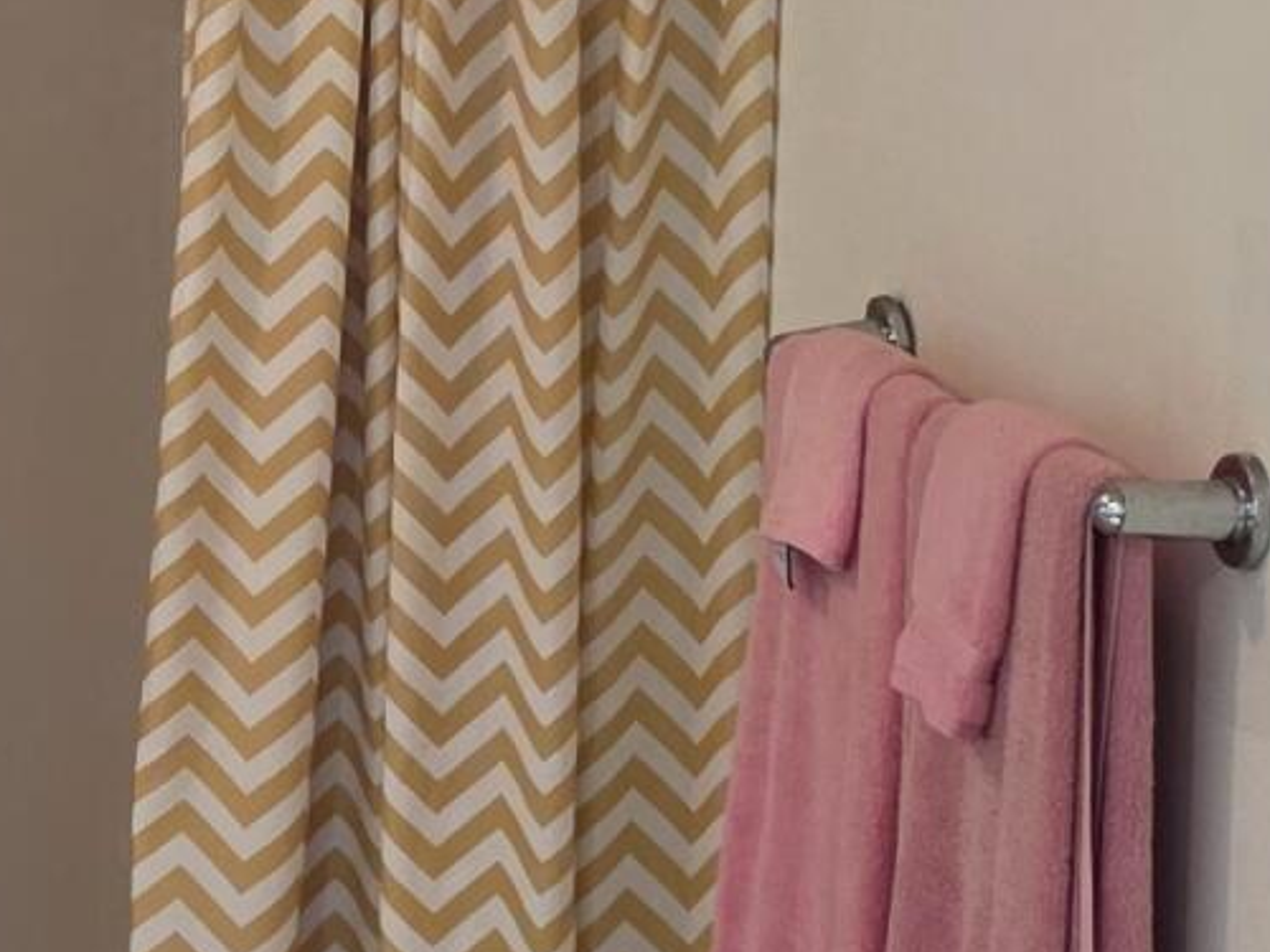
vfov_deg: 10.7
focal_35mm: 138
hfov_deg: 13.3
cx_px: -734
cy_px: 206
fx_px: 5063
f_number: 1.7
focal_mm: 6.3
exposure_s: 1/120
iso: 400
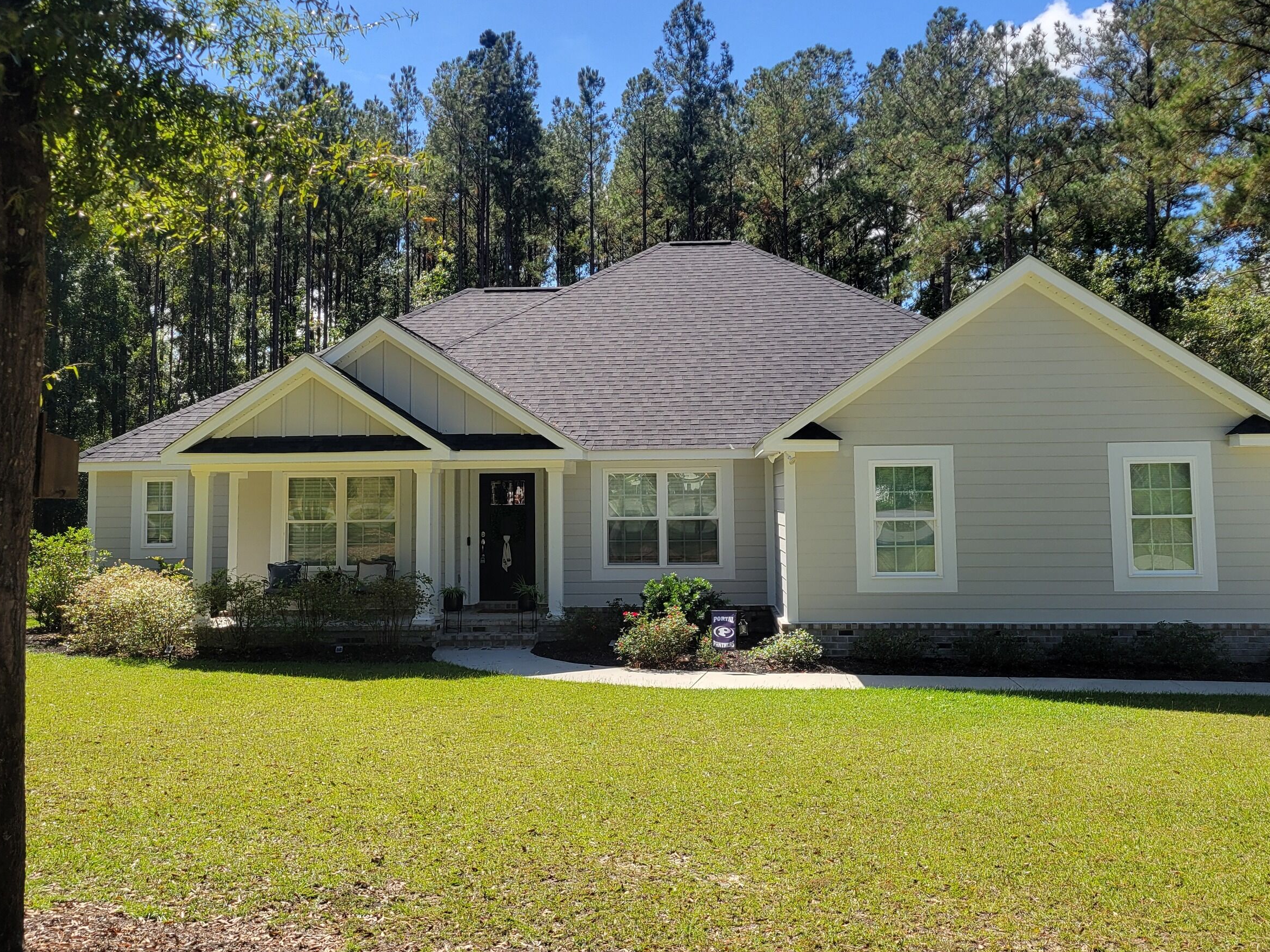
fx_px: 1247
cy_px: 409
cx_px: 642
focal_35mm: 34
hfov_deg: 54.0
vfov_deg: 41.7
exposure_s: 1/1406
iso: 40
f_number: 1.8
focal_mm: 5.4
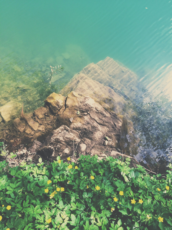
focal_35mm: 29
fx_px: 192
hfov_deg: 48.2
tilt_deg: -78.0
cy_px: 115
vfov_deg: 61.7
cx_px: 86
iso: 32
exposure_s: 1/363
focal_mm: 4.15
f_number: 2.2
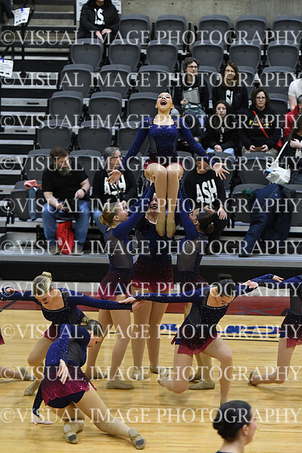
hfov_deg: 7.3
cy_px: 226
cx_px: 151
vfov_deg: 11.0
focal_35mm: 187
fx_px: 2351
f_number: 3.5
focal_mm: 125
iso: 4000
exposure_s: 1/400
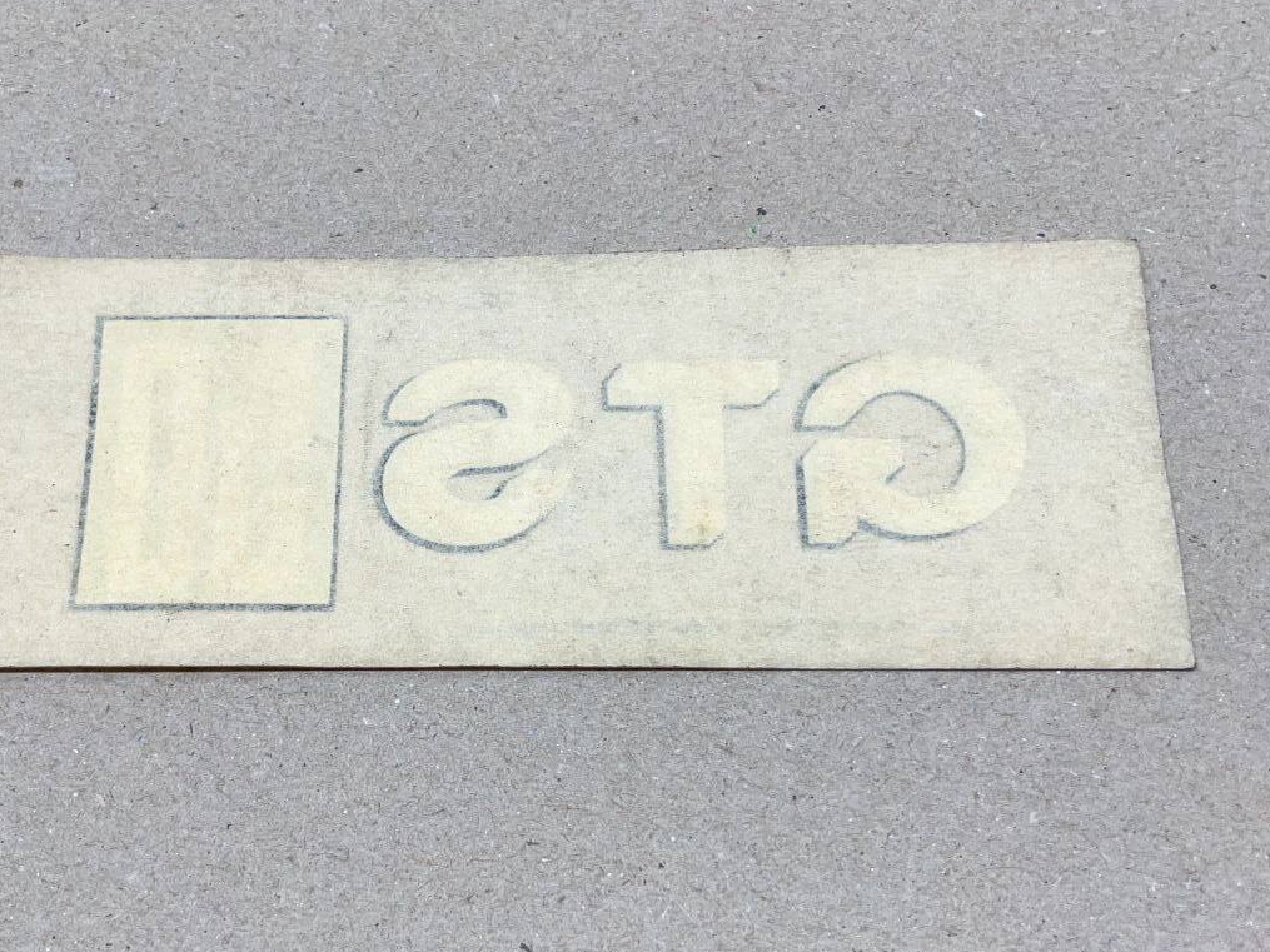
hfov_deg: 45.4
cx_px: 477
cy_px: 460
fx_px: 1504
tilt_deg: -70.6
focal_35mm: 41
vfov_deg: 35.1
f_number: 1.6
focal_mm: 4.2
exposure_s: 1/100
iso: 32
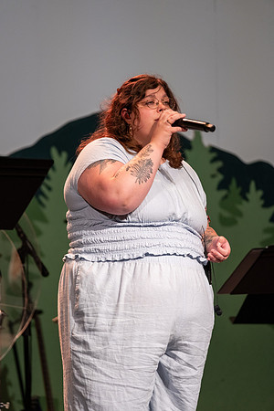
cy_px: 206
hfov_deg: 6.5
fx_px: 2397
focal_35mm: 210
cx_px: 137
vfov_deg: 9.8
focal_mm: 140
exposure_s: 1/210
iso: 640
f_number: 2.8
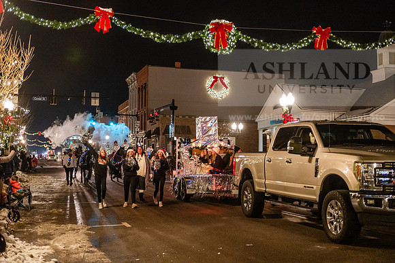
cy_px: 132
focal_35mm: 52
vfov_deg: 26.0
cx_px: 198
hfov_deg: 38.2
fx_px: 571
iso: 5000
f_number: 2.8
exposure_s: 1/200
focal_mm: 52
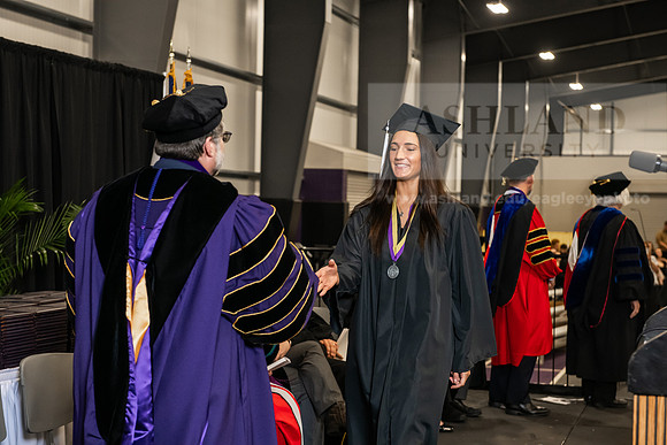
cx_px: 334
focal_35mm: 66
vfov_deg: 20.6
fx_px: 1223
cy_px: 222
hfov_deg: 30.5
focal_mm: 66
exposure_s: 1/200
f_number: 5
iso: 2500
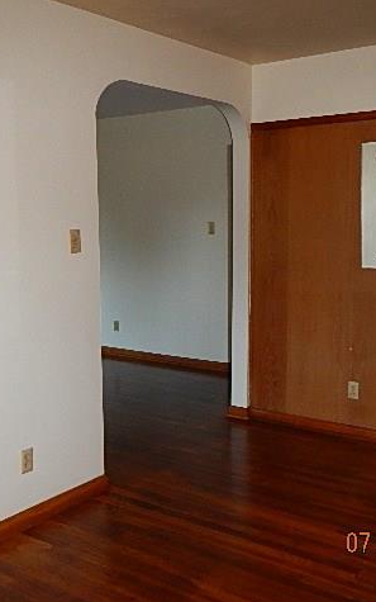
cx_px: 191
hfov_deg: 32.0
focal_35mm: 40
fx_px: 656
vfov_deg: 49.3
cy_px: 302
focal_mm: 5
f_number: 3.9
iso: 400
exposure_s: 1/30
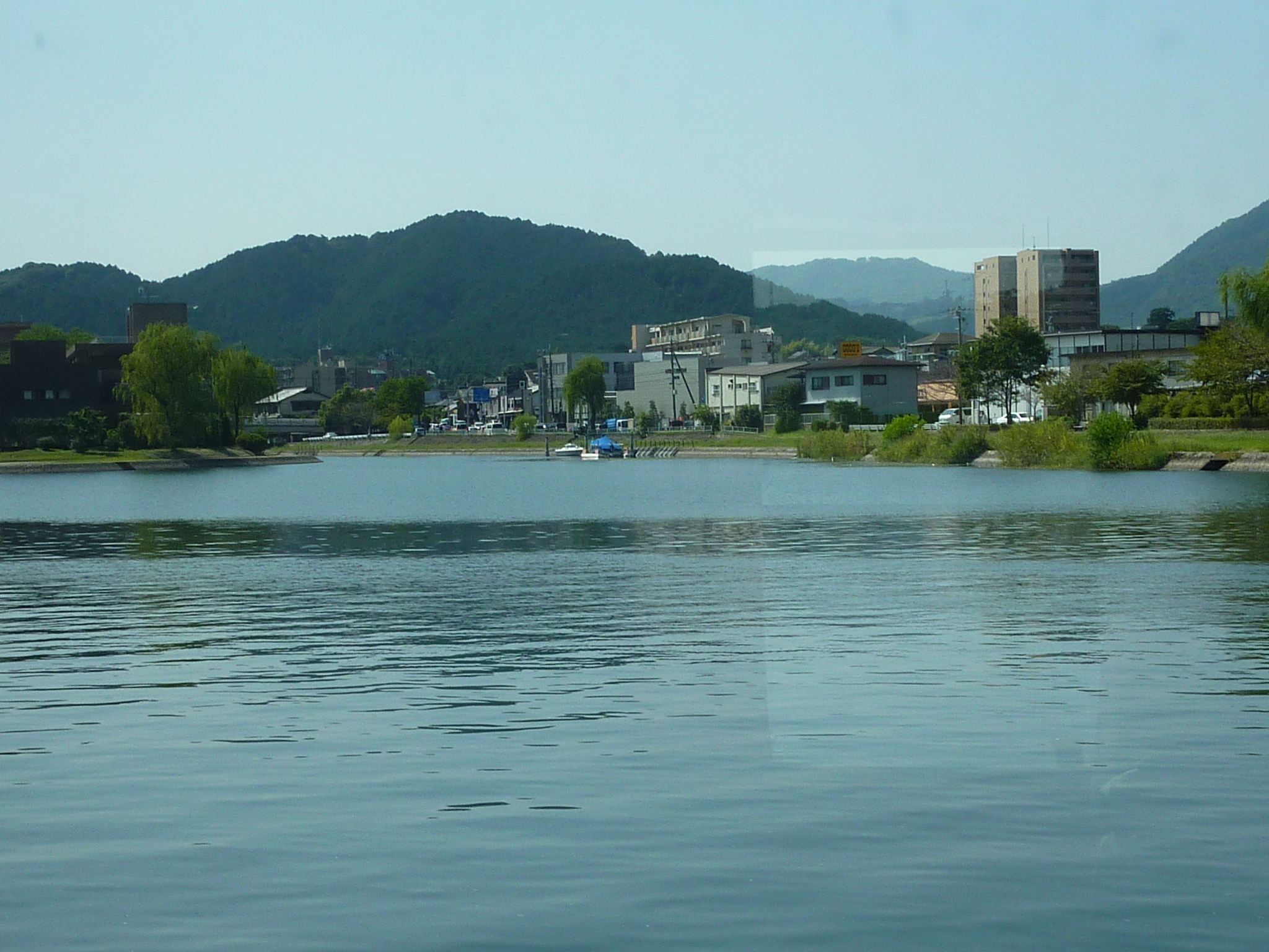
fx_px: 2310
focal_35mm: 63
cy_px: 476
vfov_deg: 23.3
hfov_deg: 30.7
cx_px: 634
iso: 80
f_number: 5.6
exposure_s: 1/500
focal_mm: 5.7
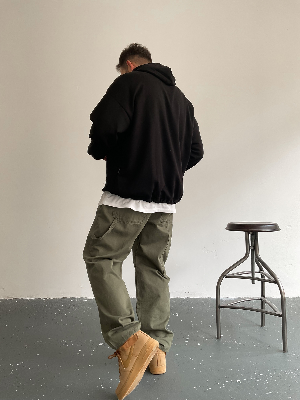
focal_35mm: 29
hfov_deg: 48.2
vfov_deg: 61.7
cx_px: 150
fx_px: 335
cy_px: 200
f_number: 1.8
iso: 50
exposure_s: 1/120
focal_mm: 3
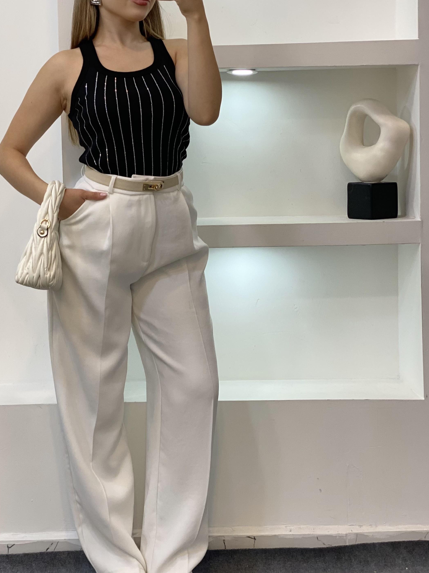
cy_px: 280
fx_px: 1207
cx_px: 133
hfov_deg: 20.1
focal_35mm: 73
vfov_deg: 26.7
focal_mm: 6
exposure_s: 1/100
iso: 64
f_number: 2
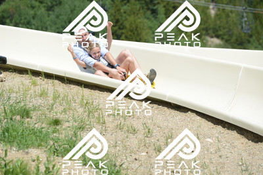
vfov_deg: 7.0
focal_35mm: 195
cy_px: 88
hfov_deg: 10.5
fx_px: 1425
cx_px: 132
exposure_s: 1/1250
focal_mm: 195
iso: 400
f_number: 6.3
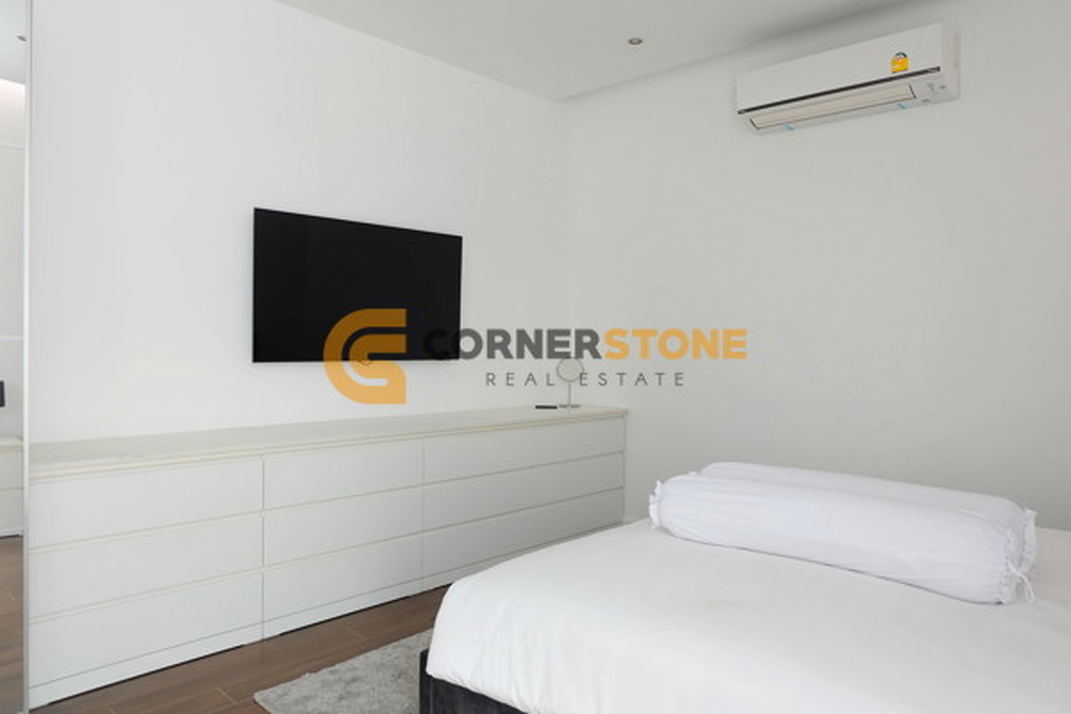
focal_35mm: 24
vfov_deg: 53.1
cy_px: 357
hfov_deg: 73.7
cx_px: 536
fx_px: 714
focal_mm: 16
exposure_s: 1/30
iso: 250
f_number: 3.5
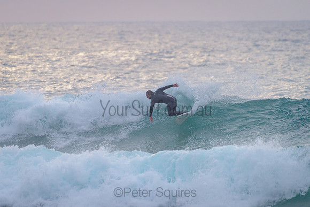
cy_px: 102
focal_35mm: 613
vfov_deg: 2.2
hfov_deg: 3.4
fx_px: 5281
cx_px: 150
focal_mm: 500
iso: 400
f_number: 5.6
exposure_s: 1/1250
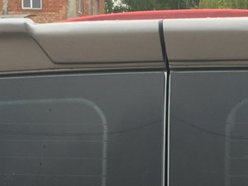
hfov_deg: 18.8
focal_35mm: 103
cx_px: 217
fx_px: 738
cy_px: 193
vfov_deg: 14.1
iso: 25
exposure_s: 1/100
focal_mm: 4.15
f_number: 2.2
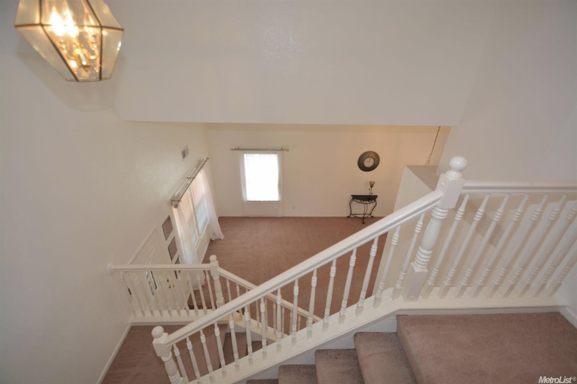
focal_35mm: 15
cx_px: 288
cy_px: 192
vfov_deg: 77.3
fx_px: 240
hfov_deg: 100.4
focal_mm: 10
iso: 220
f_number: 4
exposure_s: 1/60
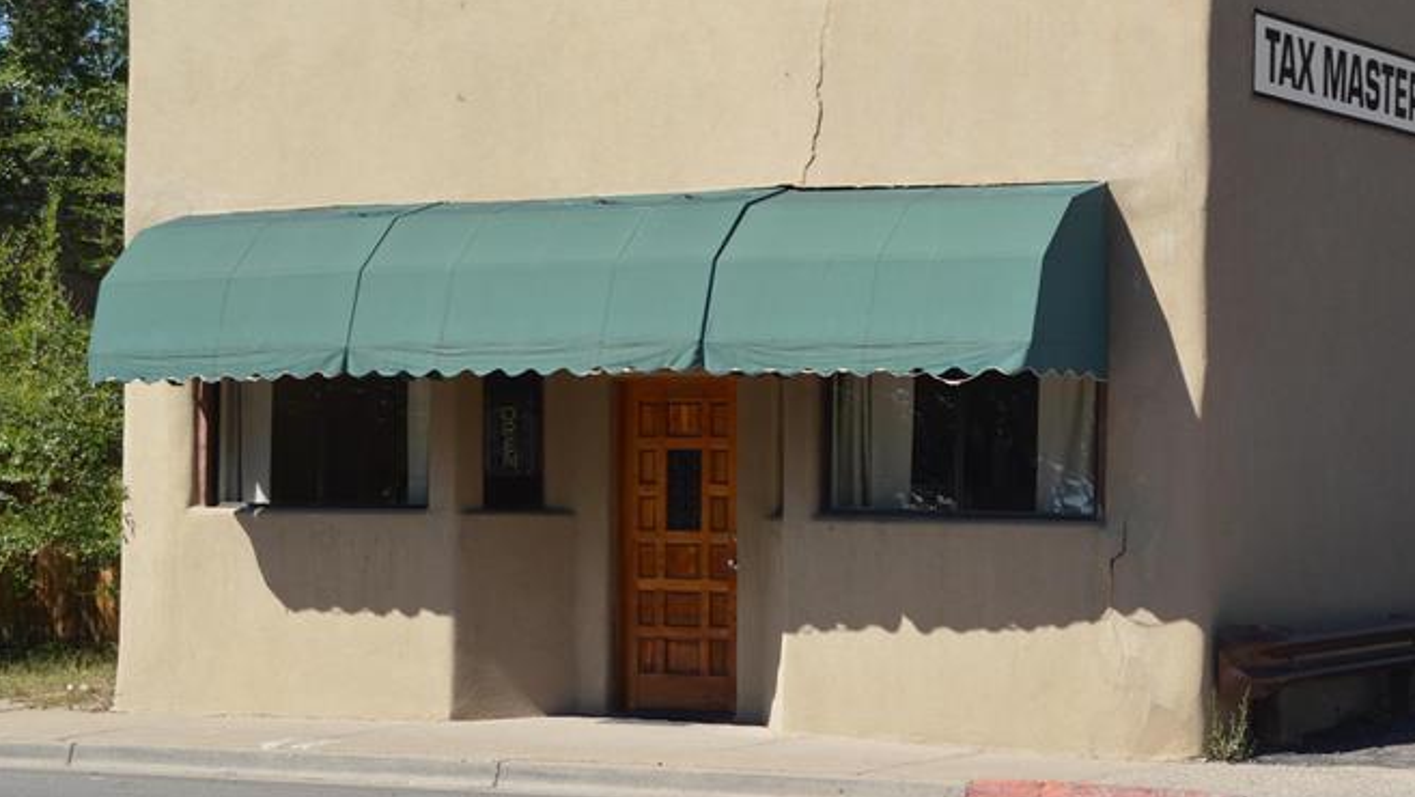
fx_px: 3303
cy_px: 340
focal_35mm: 88
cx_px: 1012
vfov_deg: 13.8
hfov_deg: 24.0
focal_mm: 36
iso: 100
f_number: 8
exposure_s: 1/200
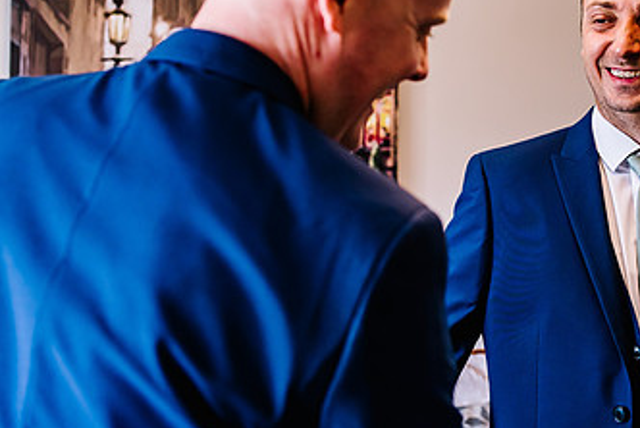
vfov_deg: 21.2
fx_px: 1139
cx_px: 498
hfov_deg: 30.7
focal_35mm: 64
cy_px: 132
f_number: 2.8
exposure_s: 1/160
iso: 640
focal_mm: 35
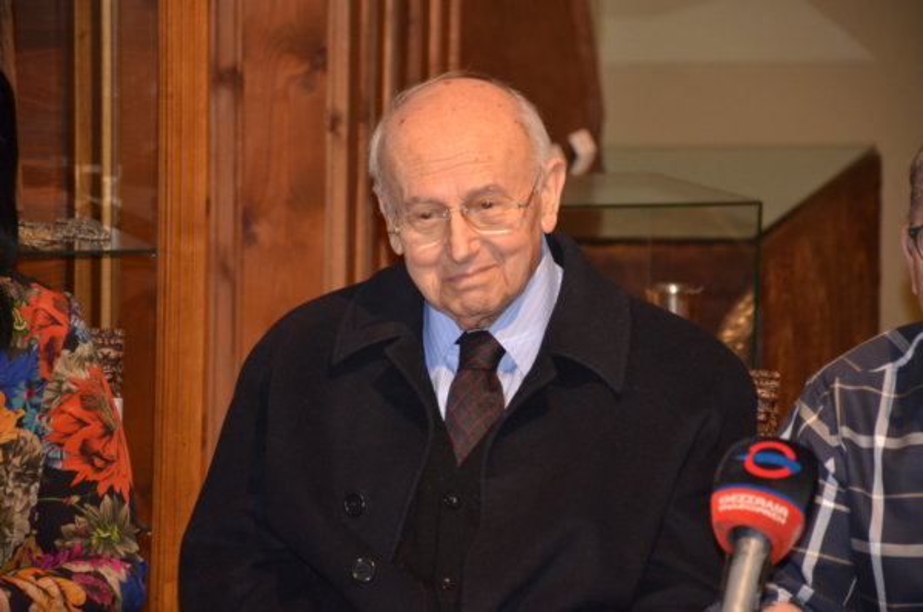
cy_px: 306
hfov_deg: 9.8
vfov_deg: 6.5
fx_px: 5375
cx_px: 462
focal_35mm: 210
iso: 800
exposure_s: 1/60
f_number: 5.6
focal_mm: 140
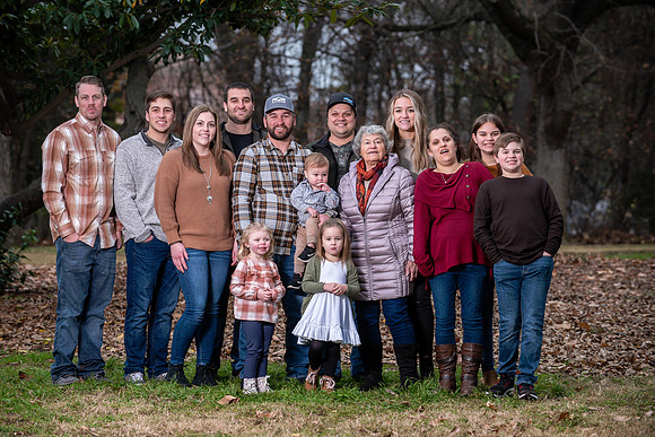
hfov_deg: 16.4
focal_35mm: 125
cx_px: 328
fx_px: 2275
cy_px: 218
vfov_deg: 11.0
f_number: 4
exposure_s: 1/125
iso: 200
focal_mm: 125
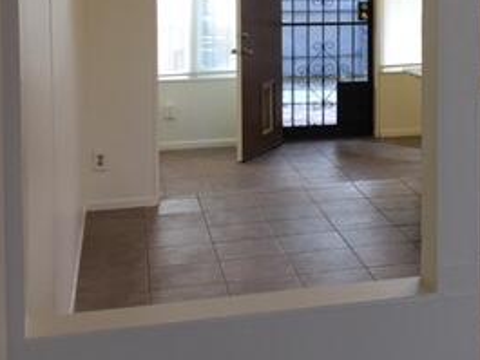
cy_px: 18
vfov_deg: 20.5
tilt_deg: -3.0
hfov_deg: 26.8
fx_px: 971
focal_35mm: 70
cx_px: 429
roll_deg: -1.2
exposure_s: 1/15
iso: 32
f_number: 2.2
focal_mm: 4.15
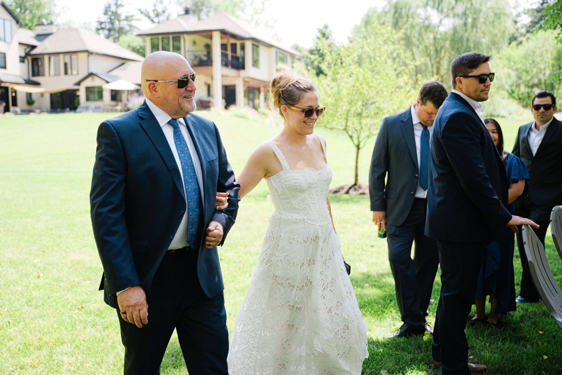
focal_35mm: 38
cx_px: 281
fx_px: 593
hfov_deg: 50.7
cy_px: 188
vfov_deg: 35.1
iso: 220
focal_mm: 38
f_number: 2.8
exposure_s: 1/640
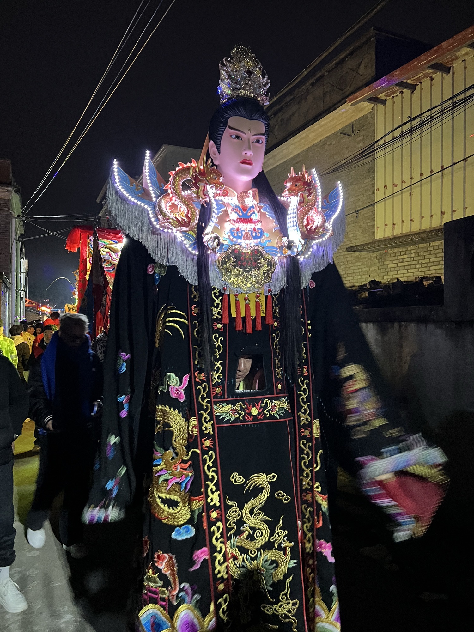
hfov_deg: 53.1
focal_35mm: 26
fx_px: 475
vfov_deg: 67.3
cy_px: 316
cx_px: 237
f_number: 1.5
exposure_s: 1/25
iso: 800
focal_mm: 5.7
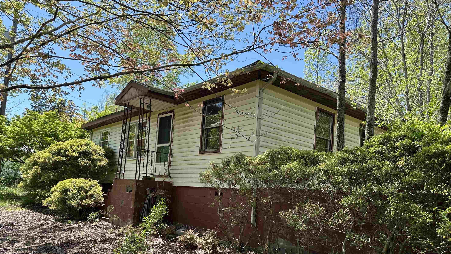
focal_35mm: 27
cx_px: 231
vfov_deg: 42.4
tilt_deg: +5.9
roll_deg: -4.7
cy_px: 166
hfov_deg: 69.9
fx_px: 323
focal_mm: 6.86
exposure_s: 1/1095
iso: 80
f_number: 1.78
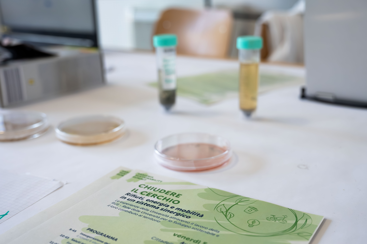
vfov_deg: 30.5
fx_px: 449
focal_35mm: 44
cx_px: 184
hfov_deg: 44.5
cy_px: 122
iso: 2500
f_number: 4
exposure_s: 1/640
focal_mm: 44
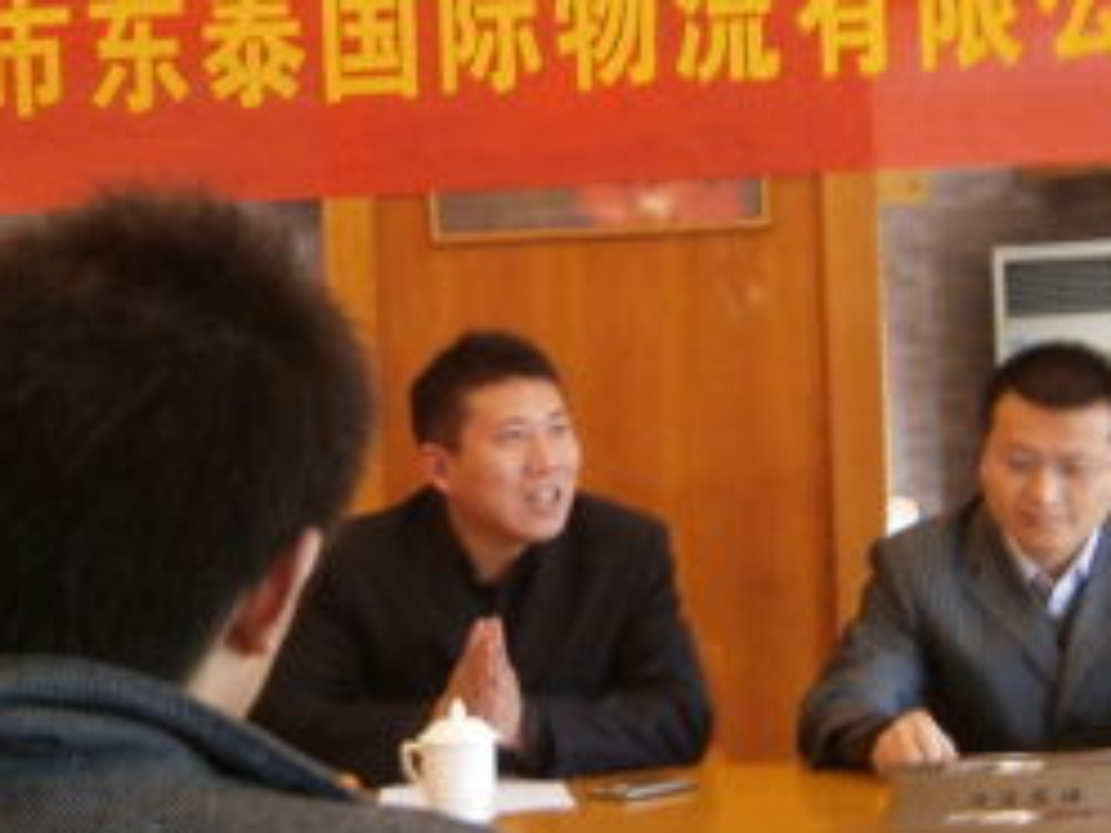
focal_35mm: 84
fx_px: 2696
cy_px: 448
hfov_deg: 23.3
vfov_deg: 17.6
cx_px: 448
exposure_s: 1/4
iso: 125
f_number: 2.8
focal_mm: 4.7
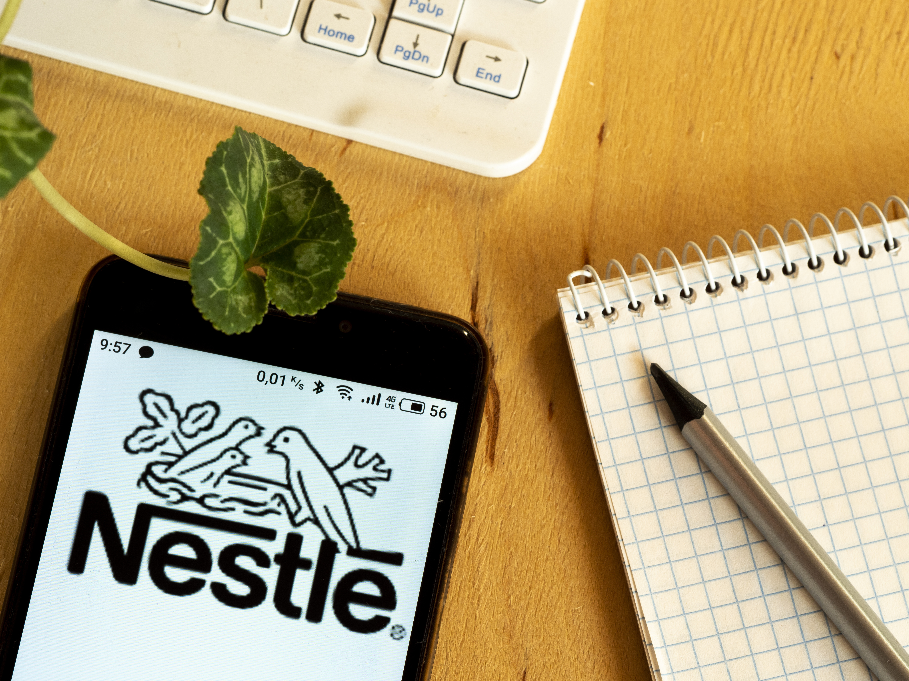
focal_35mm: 120
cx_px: 454
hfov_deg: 16.4
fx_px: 3151
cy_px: 340
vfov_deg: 12.3
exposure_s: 1/8
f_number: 6.3
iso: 200
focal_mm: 60
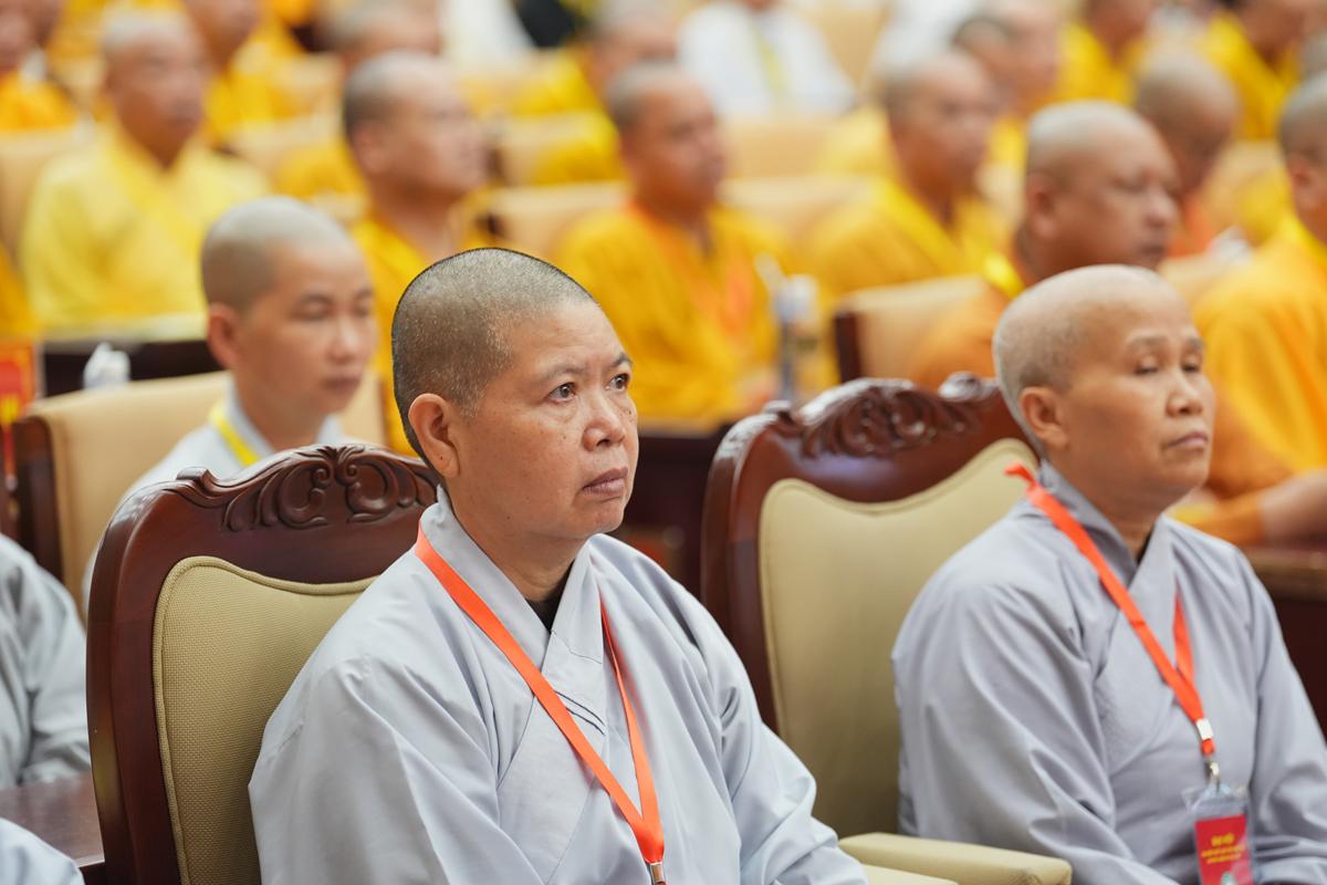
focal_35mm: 126
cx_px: 664
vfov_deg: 10.9
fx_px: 4644
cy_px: 442
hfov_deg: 16.3
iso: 3200
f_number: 2.8
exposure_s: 1/200
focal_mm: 126
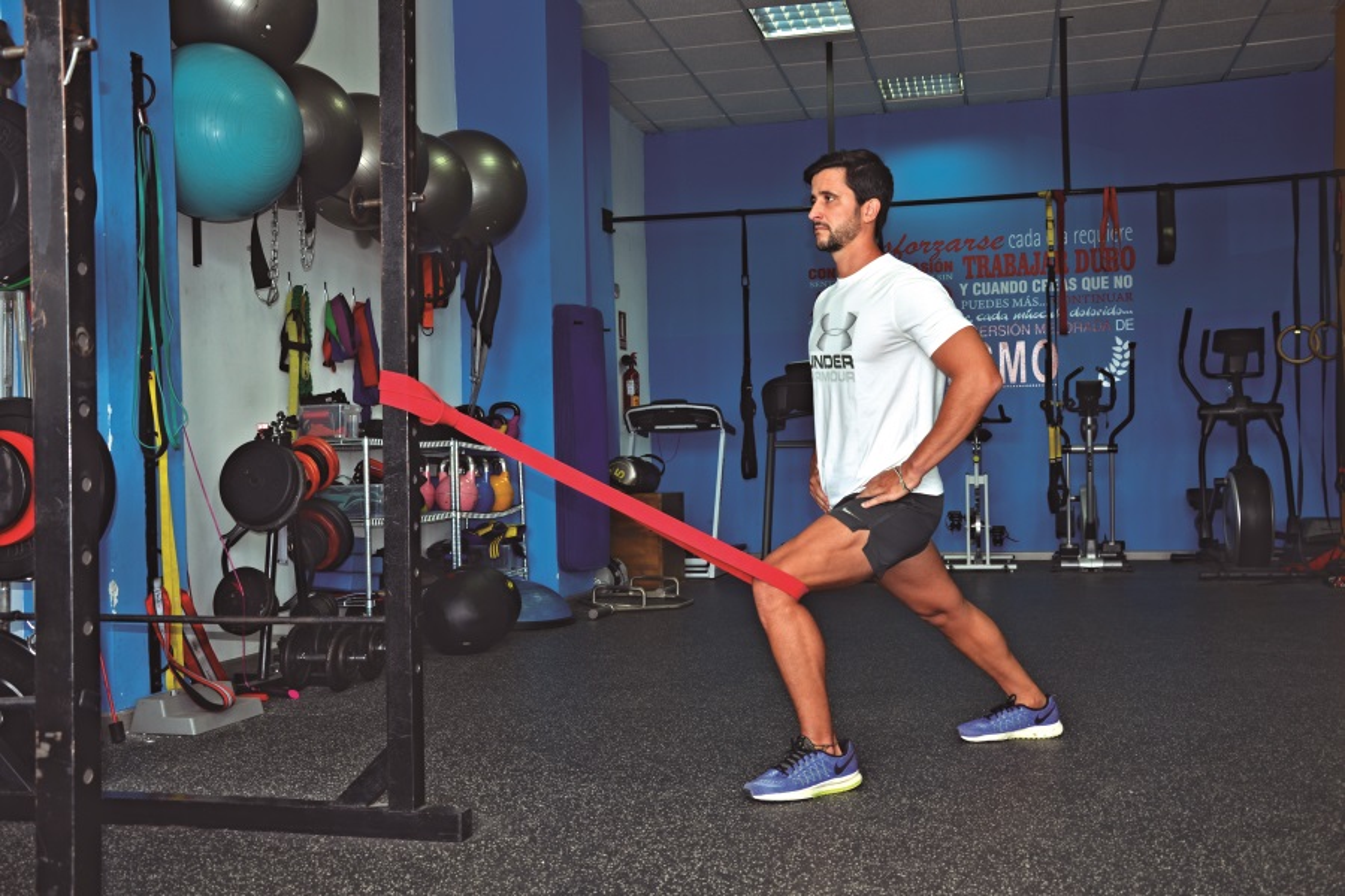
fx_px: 1401
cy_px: 448
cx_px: 672
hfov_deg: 51.3
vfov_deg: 35.5
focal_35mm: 38
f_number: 5.6
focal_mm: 25
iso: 160
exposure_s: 1/13
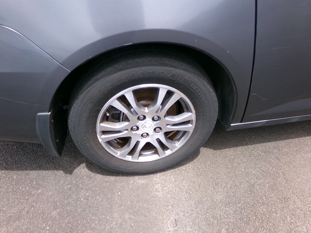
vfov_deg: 56.8
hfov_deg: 71.6
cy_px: 116
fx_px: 216
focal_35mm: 24
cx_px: 156
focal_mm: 4.3
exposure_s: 1/240
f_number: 3.7
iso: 100
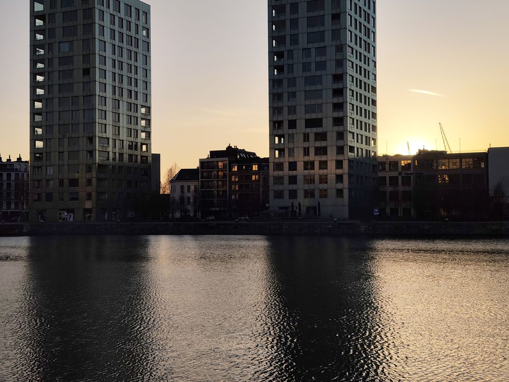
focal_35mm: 58
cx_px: 255
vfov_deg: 25.2
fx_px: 853
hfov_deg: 33.2
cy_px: 175
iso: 100
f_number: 2
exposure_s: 1/3753
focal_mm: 7.1
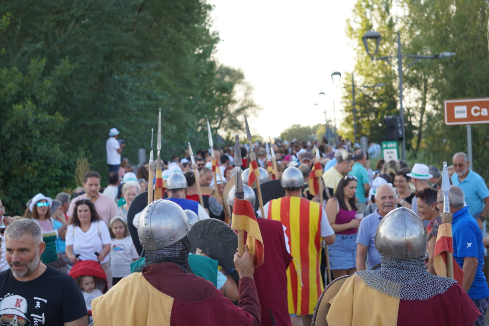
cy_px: 163
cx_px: 244
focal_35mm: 82
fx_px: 1120
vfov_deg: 16.5
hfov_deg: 24.6
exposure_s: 1/160
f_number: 4.5
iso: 160
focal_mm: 55
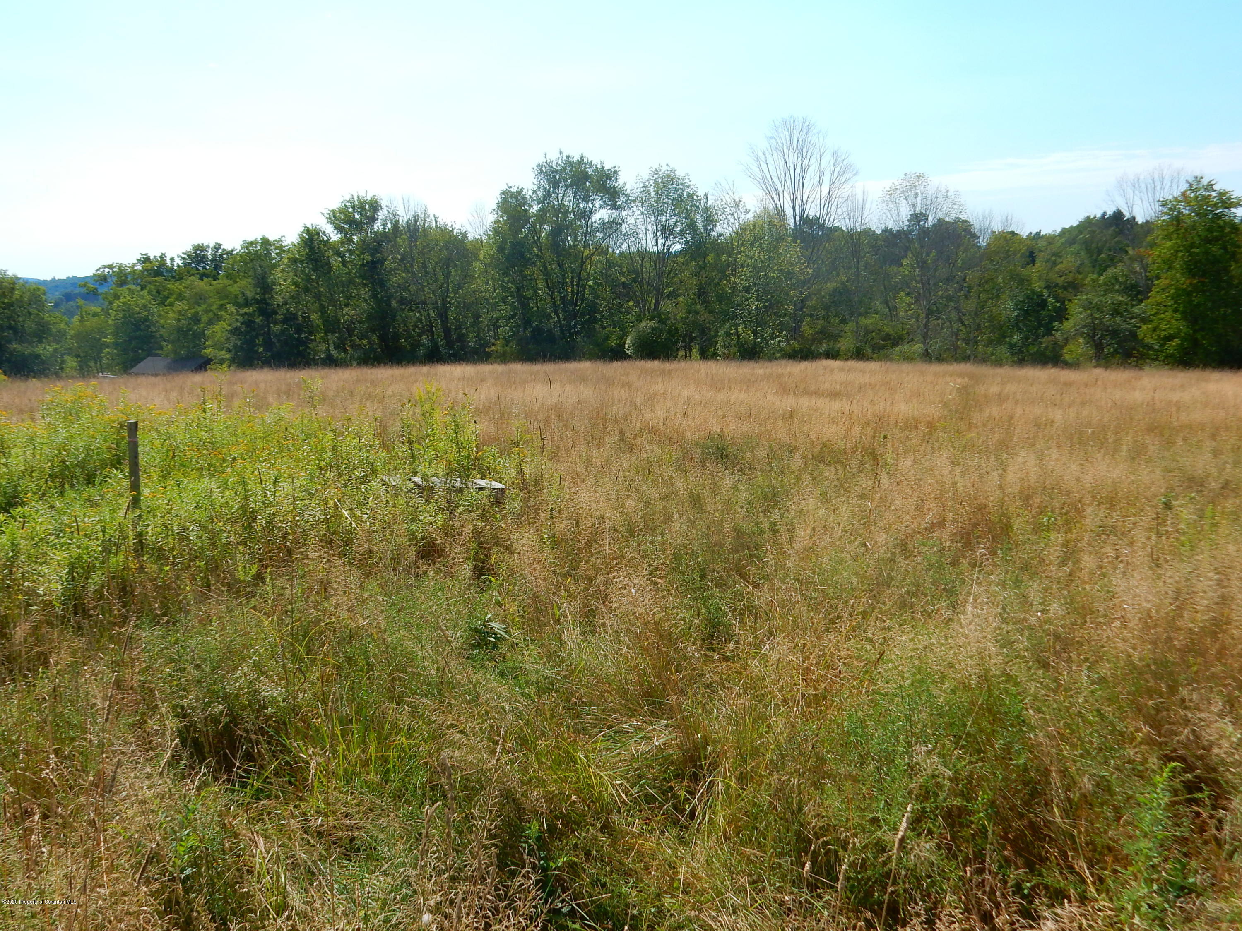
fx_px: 1076
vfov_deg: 46.8
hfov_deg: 60.0
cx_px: 621
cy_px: 466
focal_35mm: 30
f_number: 4
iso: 125
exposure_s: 1/1000
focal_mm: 5.4
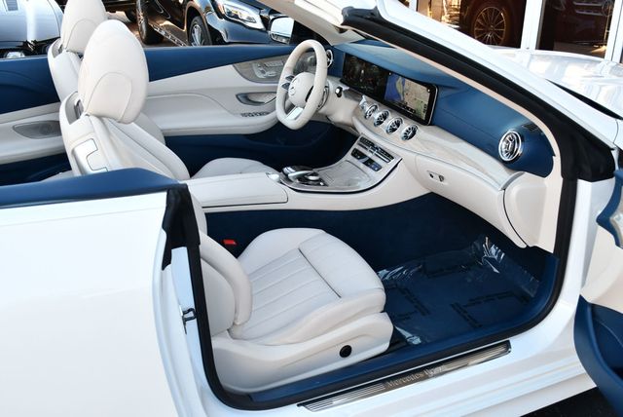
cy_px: 208
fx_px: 624
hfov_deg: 53.1
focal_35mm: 36
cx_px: 312
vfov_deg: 36.9
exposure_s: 1/250
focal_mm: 18
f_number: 4
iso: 400
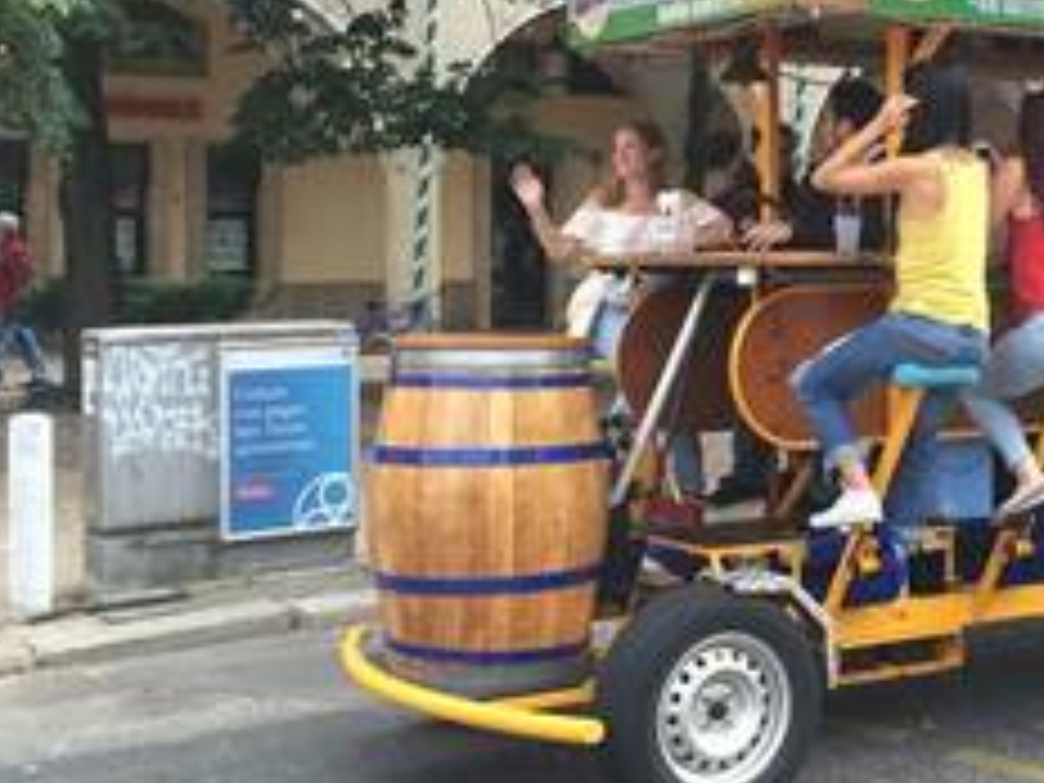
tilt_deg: -2.2
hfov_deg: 31.4
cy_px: 274
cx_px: 828
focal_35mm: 60
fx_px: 1810
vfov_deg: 24.3
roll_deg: +0.8
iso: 32
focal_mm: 4.15
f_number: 2.2
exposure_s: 1/631
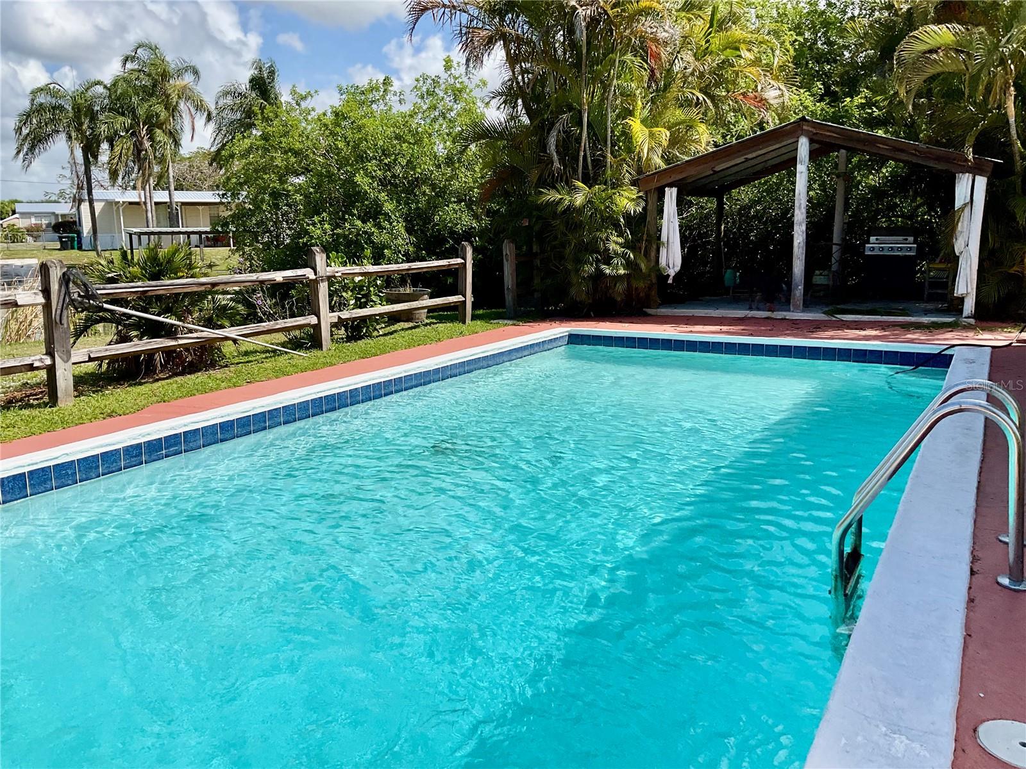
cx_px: 513
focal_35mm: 29
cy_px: 384
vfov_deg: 48.2
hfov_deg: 61.7
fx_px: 860
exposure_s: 1/2667
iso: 16
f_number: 1.8
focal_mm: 3
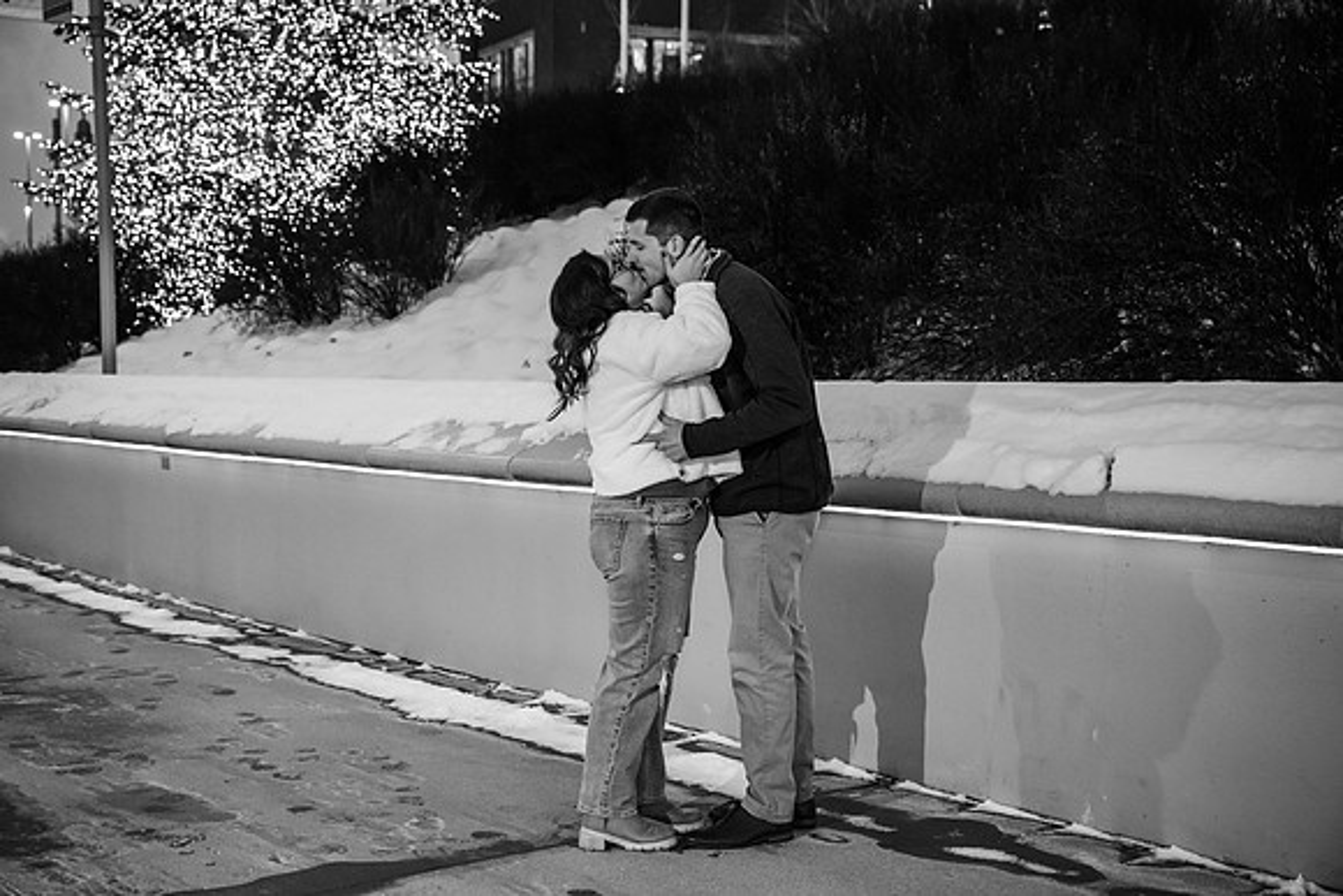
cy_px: 448
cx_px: 672
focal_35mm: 52
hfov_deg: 38.2
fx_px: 1940
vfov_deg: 26.0
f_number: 4.5
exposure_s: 1/200
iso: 1000
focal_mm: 52
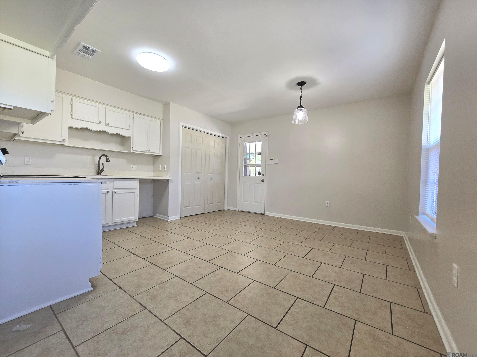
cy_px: 178
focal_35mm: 13
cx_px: 238
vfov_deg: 89.9
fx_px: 179
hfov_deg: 106.2
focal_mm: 2.2
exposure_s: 1/60
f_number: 2.2
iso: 160
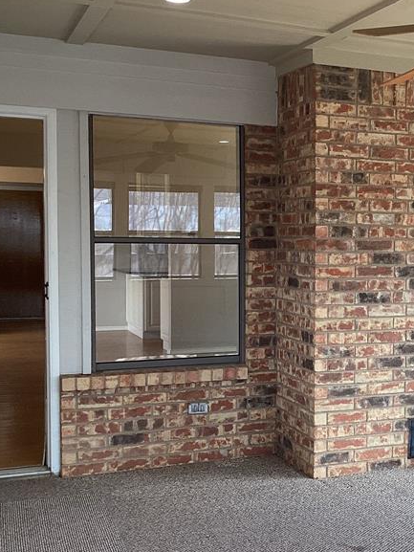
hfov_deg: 24.8
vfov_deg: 34.9
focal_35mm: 55
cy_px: 297
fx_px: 877
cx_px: 450
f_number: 2.4
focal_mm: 3.3
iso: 64
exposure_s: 1/120
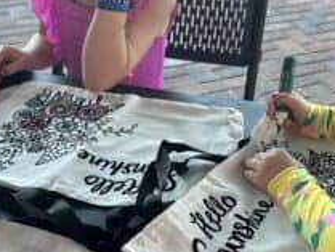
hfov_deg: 27.8
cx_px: 280
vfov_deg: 21.6
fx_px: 658
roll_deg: -2.8
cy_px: 123
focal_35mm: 68
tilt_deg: -30.6
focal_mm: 6.86
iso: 64
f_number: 1.78
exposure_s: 1/226
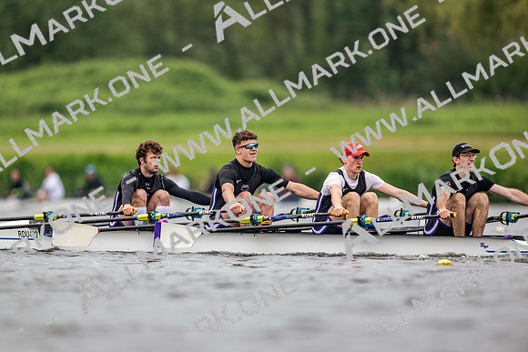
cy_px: 176
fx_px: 8802
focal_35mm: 600
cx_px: 264
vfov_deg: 2.3
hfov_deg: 3.4
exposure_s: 1/2000
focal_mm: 600
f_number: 4
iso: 720
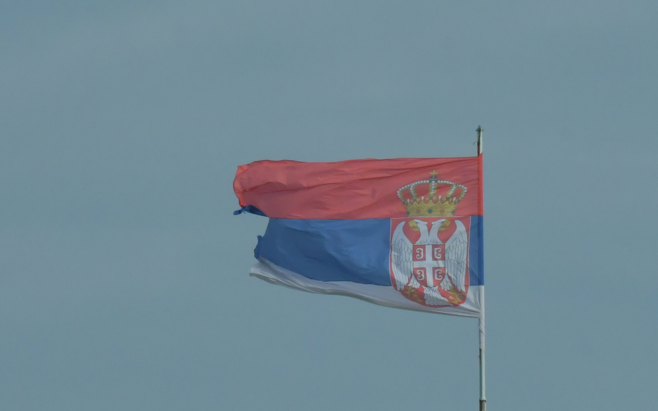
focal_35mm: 262
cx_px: 383
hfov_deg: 8.0
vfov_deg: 5.0
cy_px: 264
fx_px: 4699
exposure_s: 1/800
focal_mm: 200
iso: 800
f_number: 14
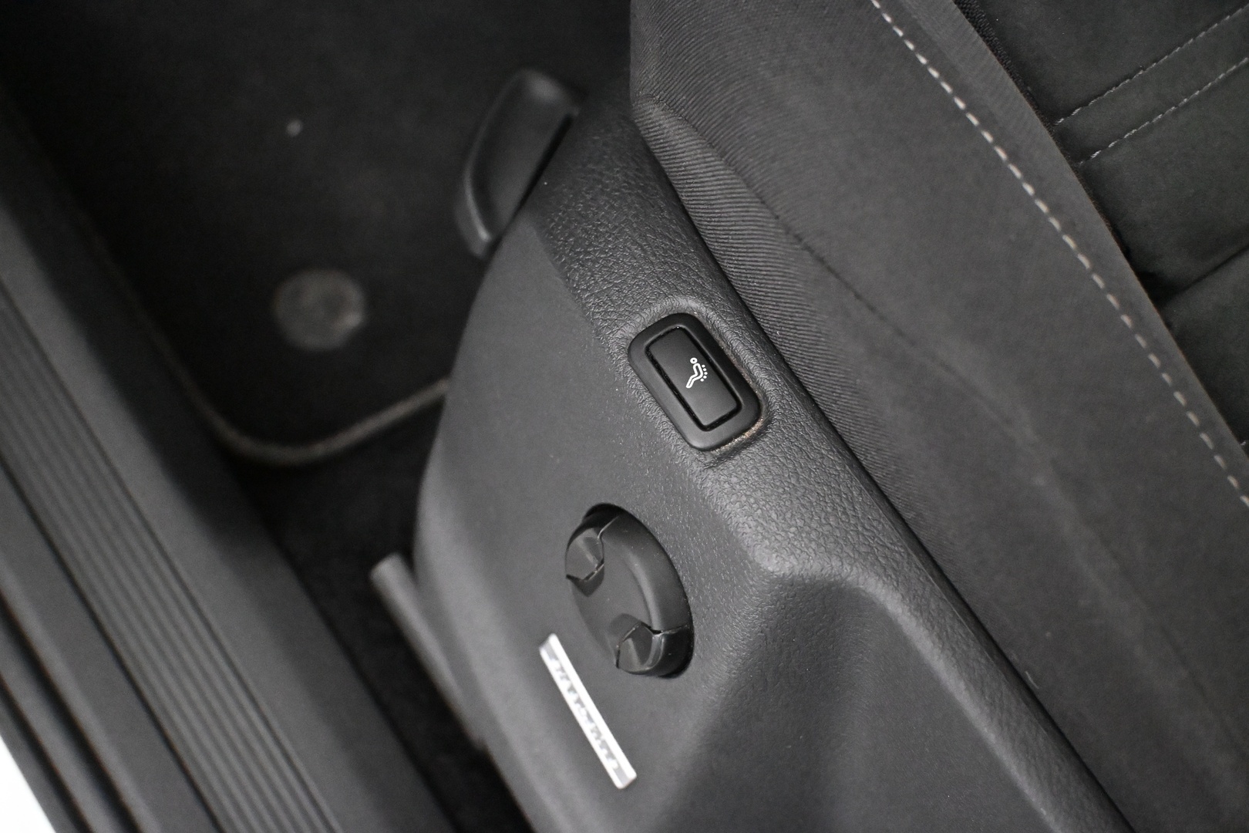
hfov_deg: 47.2
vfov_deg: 32.4
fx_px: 1431
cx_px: 624
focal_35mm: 41
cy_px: 416
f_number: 4.5
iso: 12800
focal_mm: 27.5
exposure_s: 1/50
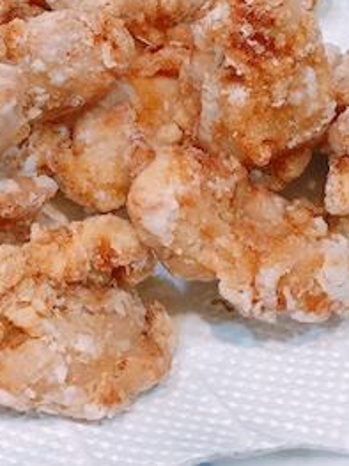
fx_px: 861
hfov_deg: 22.9
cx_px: 145
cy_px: 113
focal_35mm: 64
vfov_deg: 29.8
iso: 32
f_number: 1.8
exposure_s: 1/33
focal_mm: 3.99
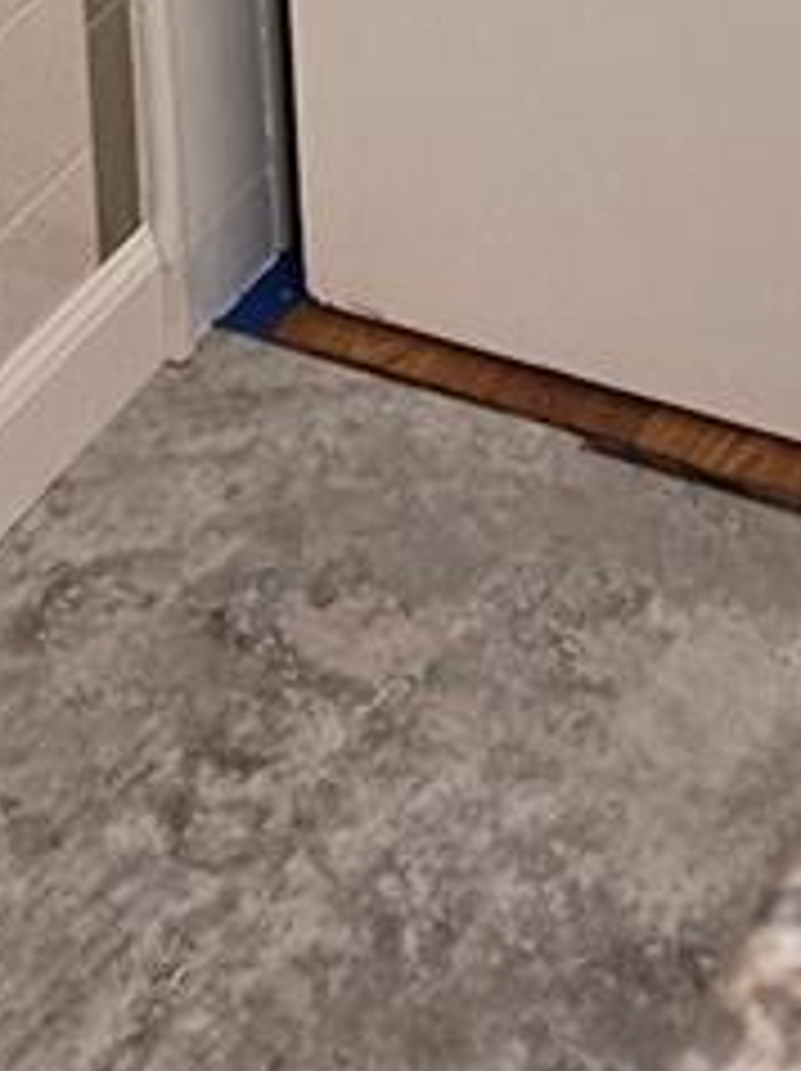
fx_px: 3585
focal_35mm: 116
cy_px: -1341
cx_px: 198
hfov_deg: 12.7
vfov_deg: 13.4
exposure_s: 1/120
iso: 400
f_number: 1.8
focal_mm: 5.4
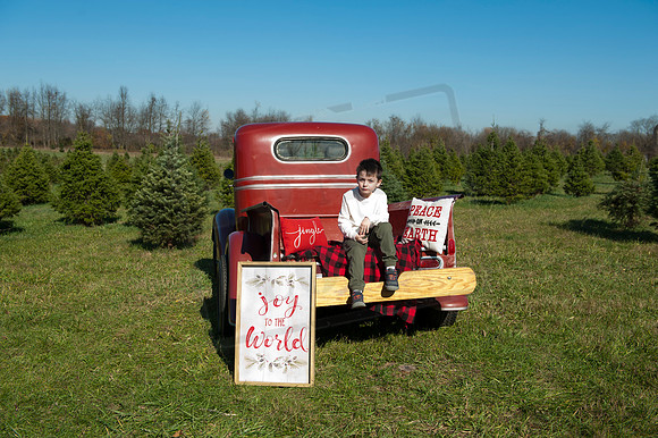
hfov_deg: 50.7
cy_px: 219
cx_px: 329
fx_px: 694
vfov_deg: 35.0
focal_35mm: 38
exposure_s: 1/500
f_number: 5.6
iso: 100
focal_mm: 38
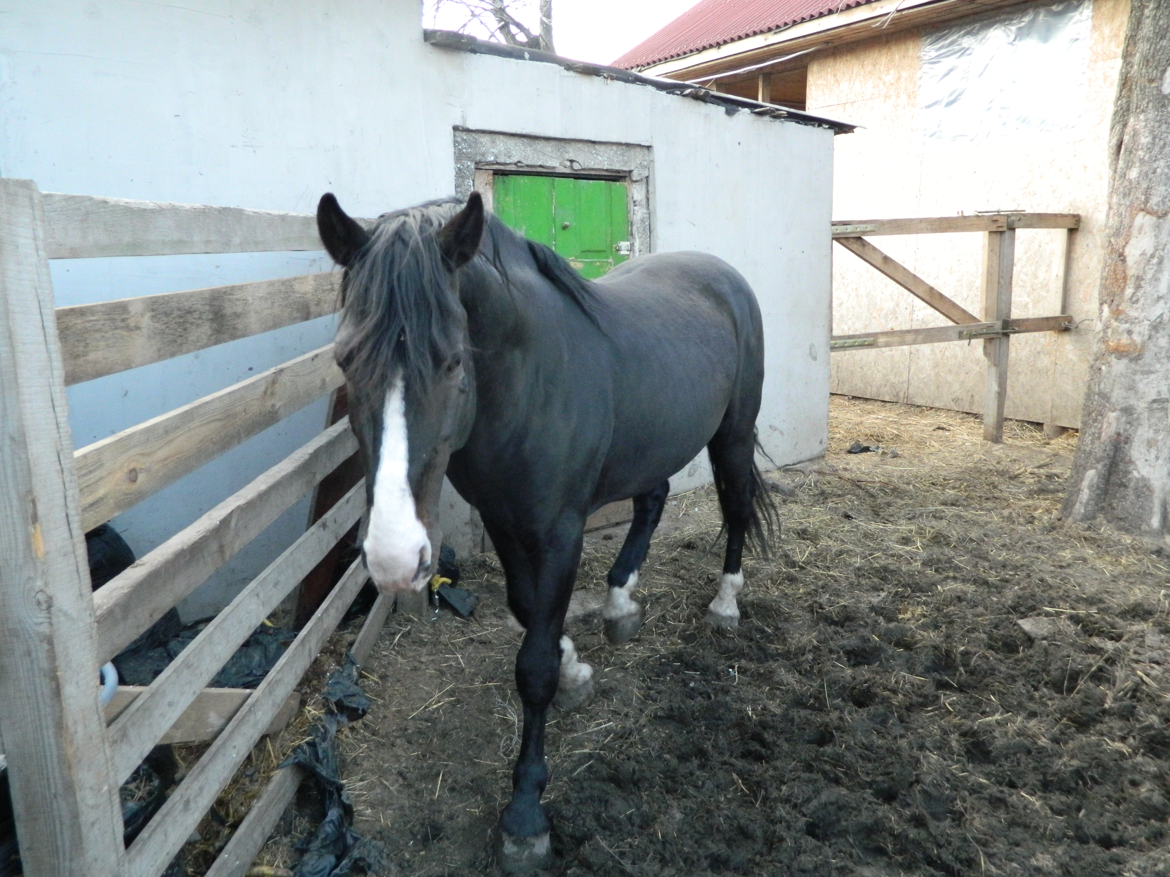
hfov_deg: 63.4
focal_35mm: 28
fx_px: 946
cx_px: 585
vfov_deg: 49.7
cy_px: 438
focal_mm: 5.1
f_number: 3.2
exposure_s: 1/250
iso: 400
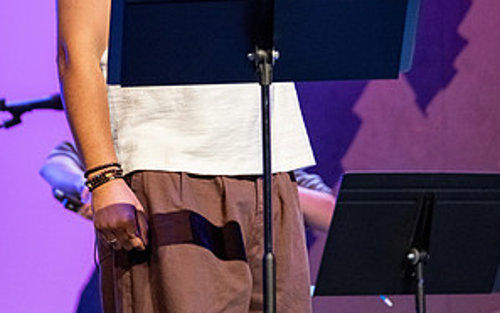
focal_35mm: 324
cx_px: 251
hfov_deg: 6.5
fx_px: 4418
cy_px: 12
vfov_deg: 4.1
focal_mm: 140
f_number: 2.8
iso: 4000
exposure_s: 1/210
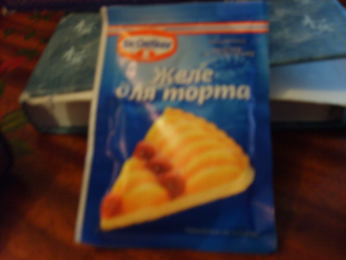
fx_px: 350
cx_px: 173
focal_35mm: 35
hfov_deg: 52.6
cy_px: 130
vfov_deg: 40.7
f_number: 2.8
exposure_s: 1/2
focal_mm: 5.8
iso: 140
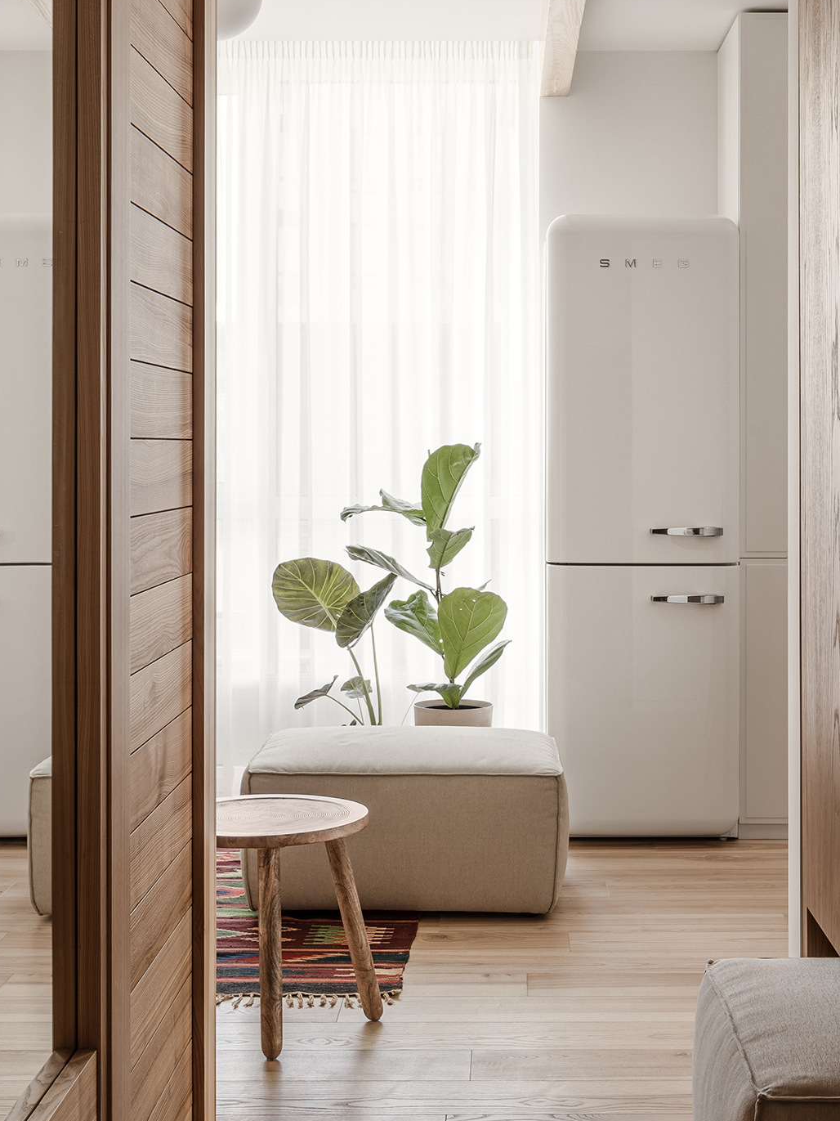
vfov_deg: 34.2
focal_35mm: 56
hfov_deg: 26.0
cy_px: 401
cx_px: 530
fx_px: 1810
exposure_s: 1/15
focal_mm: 29.5
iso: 160
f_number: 13
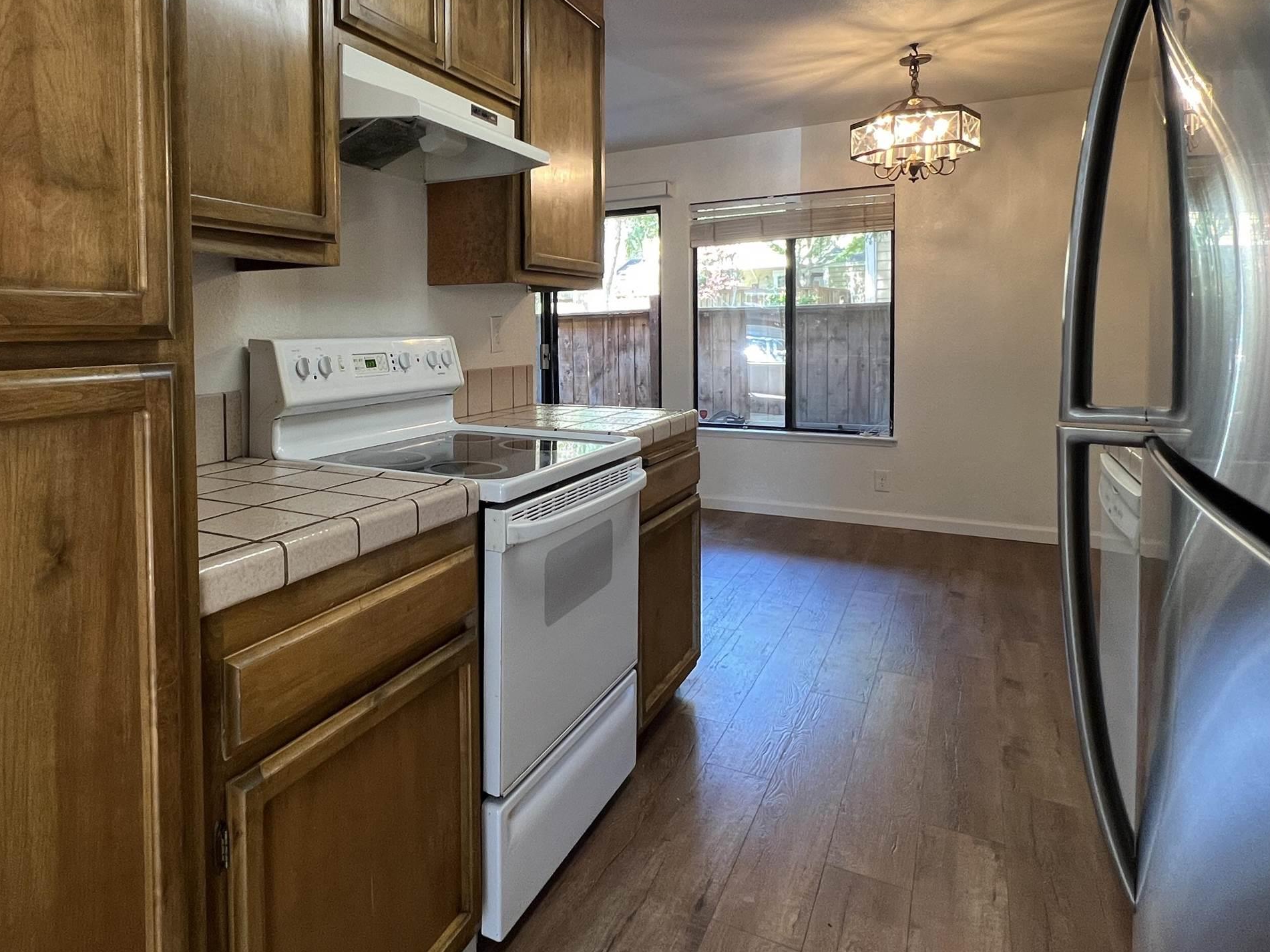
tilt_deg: -1.8
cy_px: 355
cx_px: 445
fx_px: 770
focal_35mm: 21
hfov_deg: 77.0
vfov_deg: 62.5
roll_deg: +0.6
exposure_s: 1/60
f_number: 1.8
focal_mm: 1.57
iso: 160
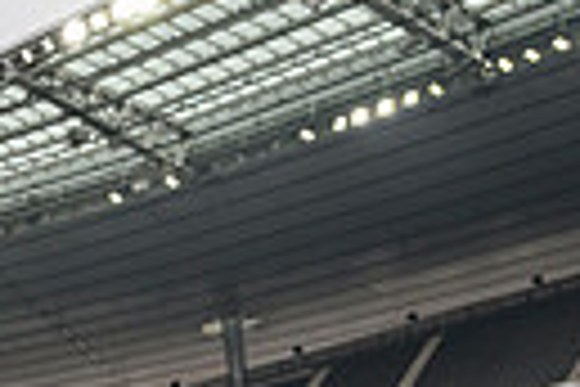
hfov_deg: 15.0
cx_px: -616
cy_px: 623
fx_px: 1740
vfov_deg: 12.0
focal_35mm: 108
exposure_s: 1/800
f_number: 4
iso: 500
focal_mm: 24
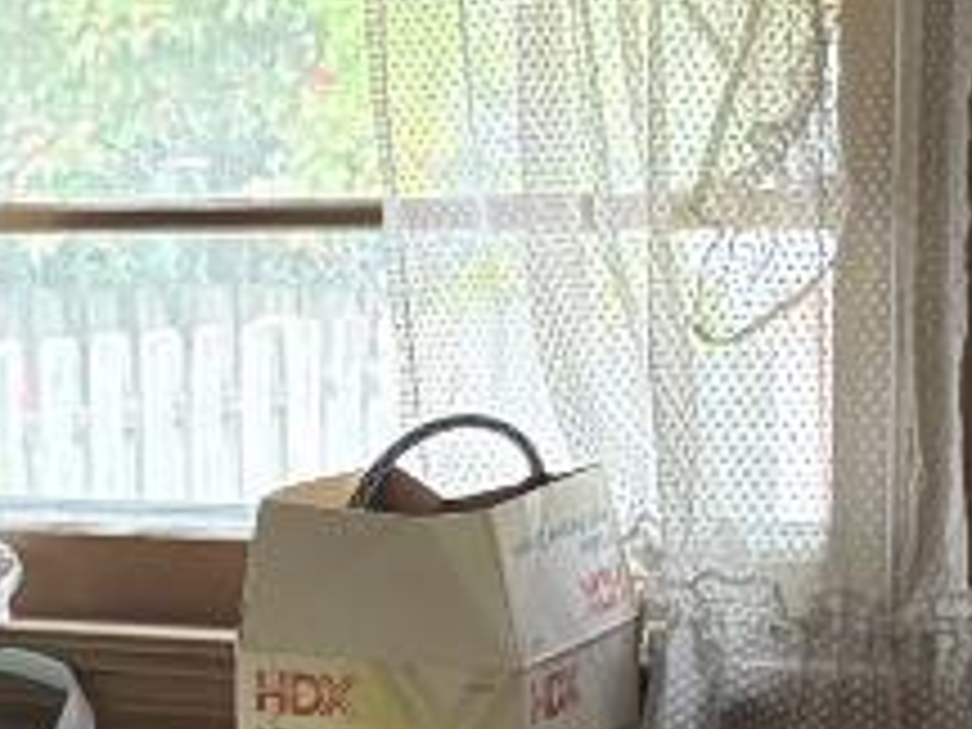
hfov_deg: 11.5
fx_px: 4689
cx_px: -270
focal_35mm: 167
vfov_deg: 8.8
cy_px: 871
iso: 250
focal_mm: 6.76
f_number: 1.78
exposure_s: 1/60
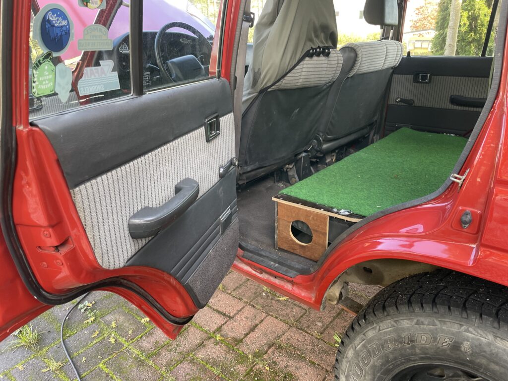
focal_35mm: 26
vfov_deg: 53.1
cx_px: 254
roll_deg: -0.4
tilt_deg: -21.1
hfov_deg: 67.3
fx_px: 382
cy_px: 190
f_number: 1.6
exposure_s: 1/121
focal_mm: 4.2
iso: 125
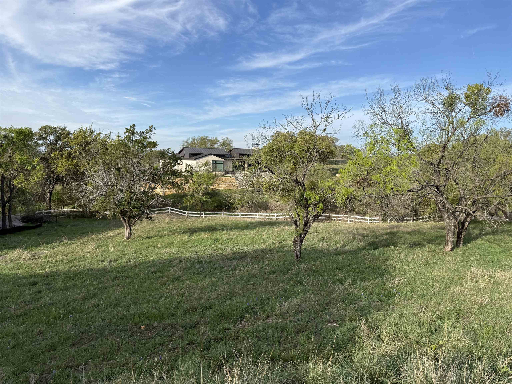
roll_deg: -0.2
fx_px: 355
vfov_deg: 56.8
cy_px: 192
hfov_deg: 71.6
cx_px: 256
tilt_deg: -2.7
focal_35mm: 24
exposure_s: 1/3145
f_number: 1.78
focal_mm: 6.76
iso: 80
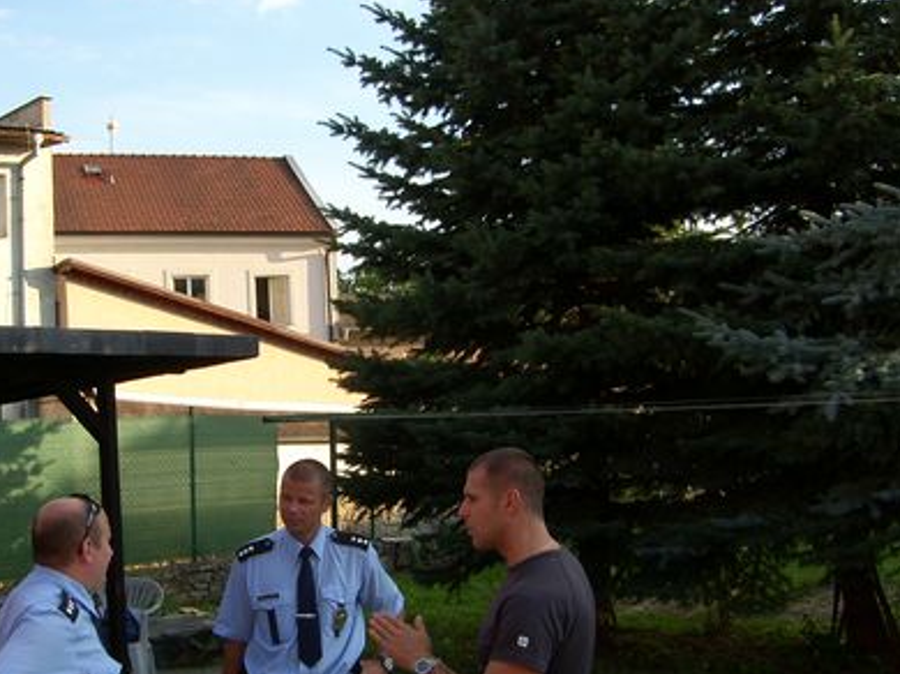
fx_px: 1195
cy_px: 379
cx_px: 286
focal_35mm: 46
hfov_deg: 40.6
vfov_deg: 31.5
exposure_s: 1/125
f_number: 5.6
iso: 50
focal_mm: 7.4
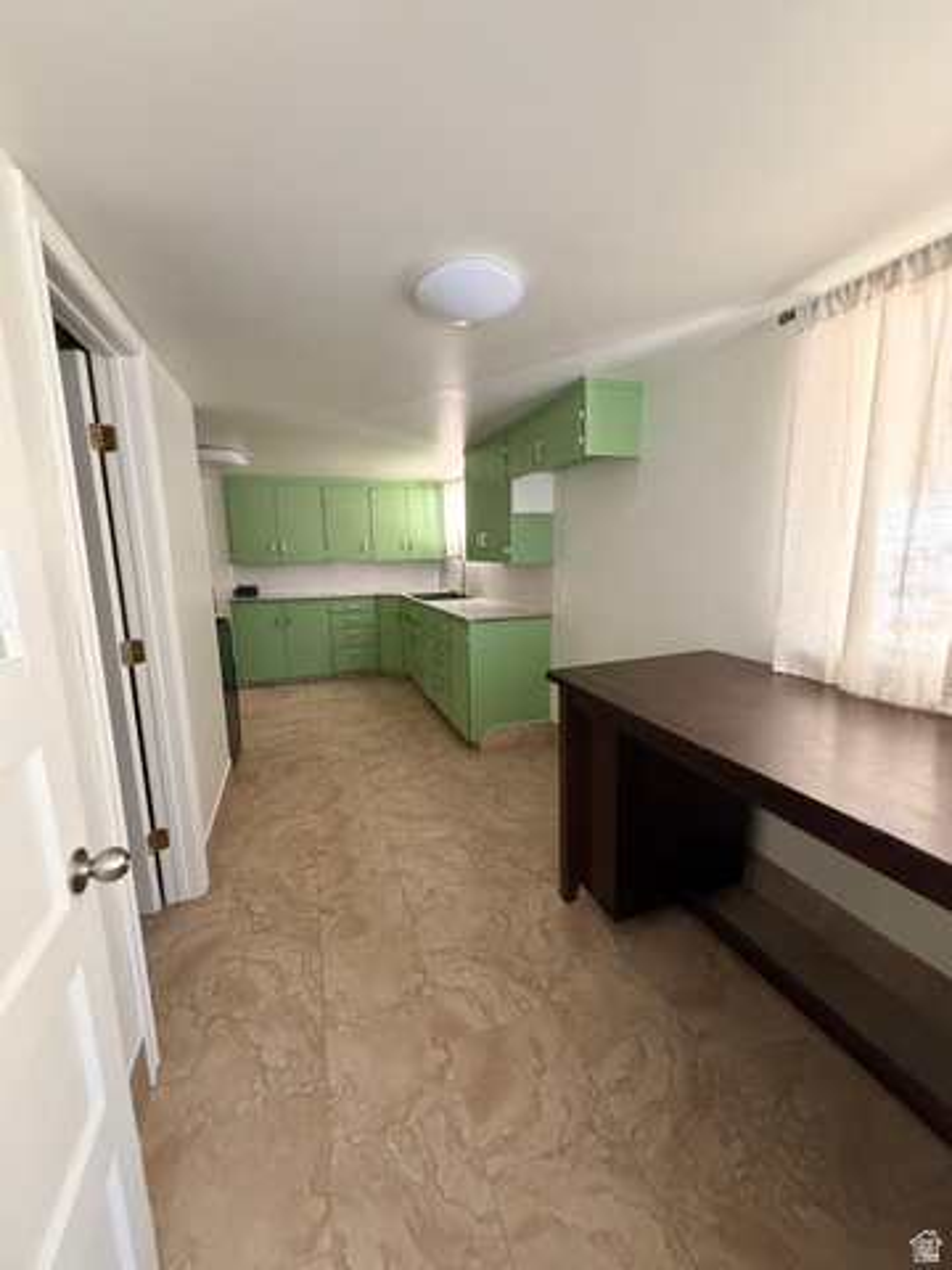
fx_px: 513
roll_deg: +1.6
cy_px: 635
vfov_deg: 102.1
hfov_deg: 85.7
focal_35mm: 14
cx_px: 476
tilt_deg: -8.7
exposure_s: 1/60
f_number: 2.2
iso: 640
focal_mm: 2.22
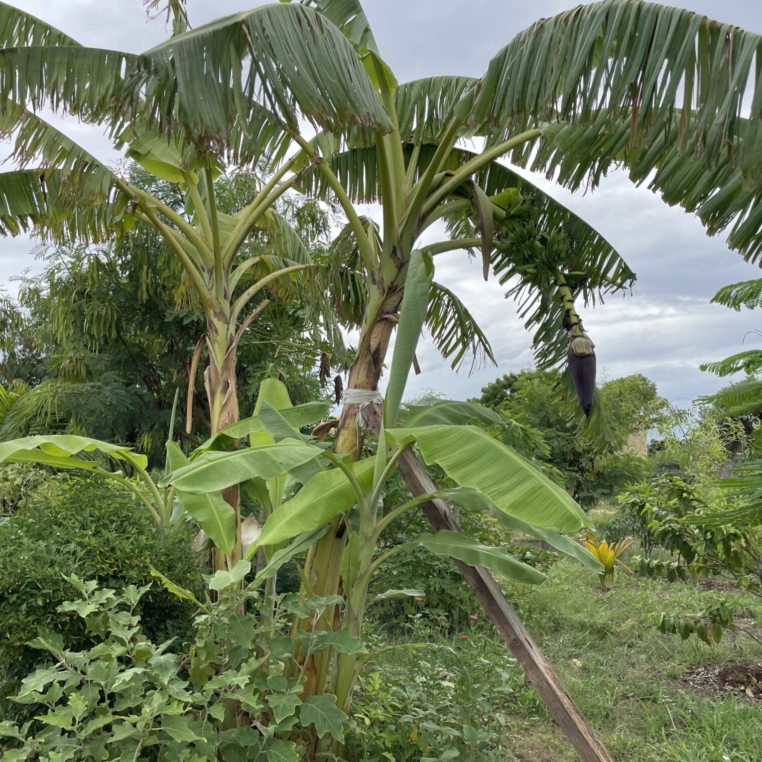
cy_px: 382
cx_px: 398
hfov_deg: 52.5
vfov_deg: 52.5
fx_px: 772
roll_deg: -0.3
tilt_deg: +5.2
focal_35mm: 31
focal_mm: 4.2
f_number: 1.6
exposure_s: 1/3861
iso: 32
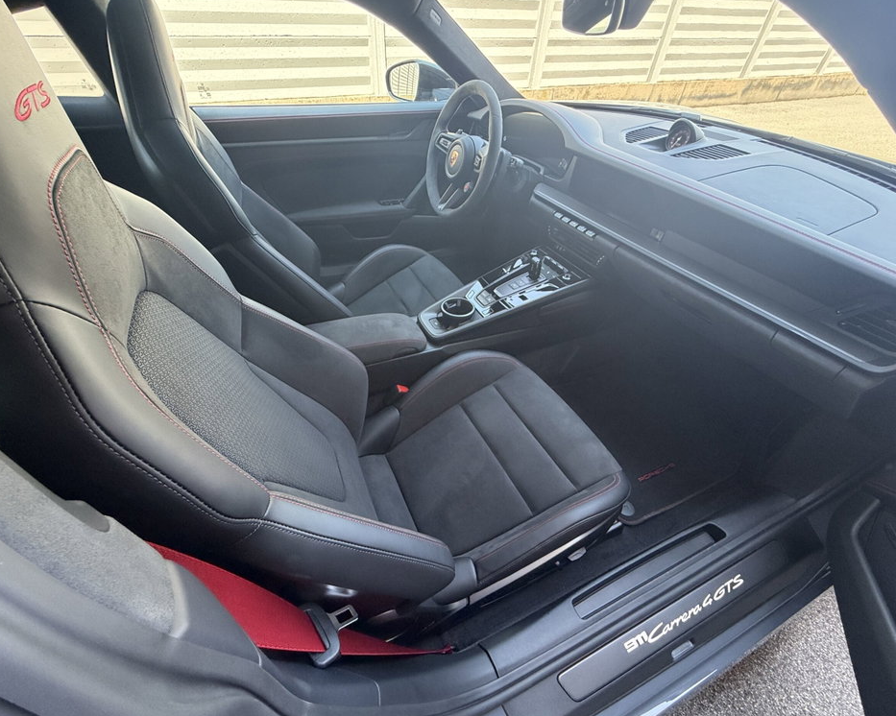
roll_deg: -1.5
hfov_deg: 96.8
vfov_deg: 84.0
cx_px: 435
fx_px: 398
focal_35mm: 15
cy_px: 365
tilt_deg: -42.6
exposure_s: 1/106
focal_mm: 2.22
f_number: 2.2
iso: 320
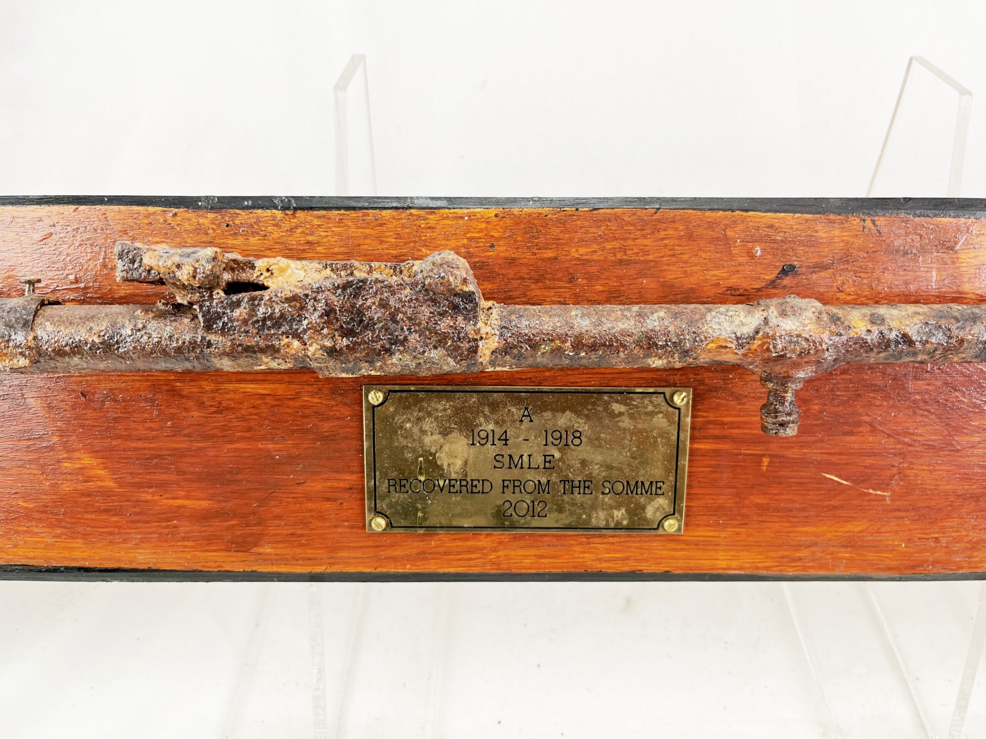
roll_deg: -1.0
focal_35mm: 26
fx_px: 741
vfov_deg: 53.1
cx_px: 493
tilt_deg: -35.3
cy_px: 370
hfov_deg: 67.3
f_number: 1.6
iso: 40
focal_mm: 5.1
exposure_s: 1/100
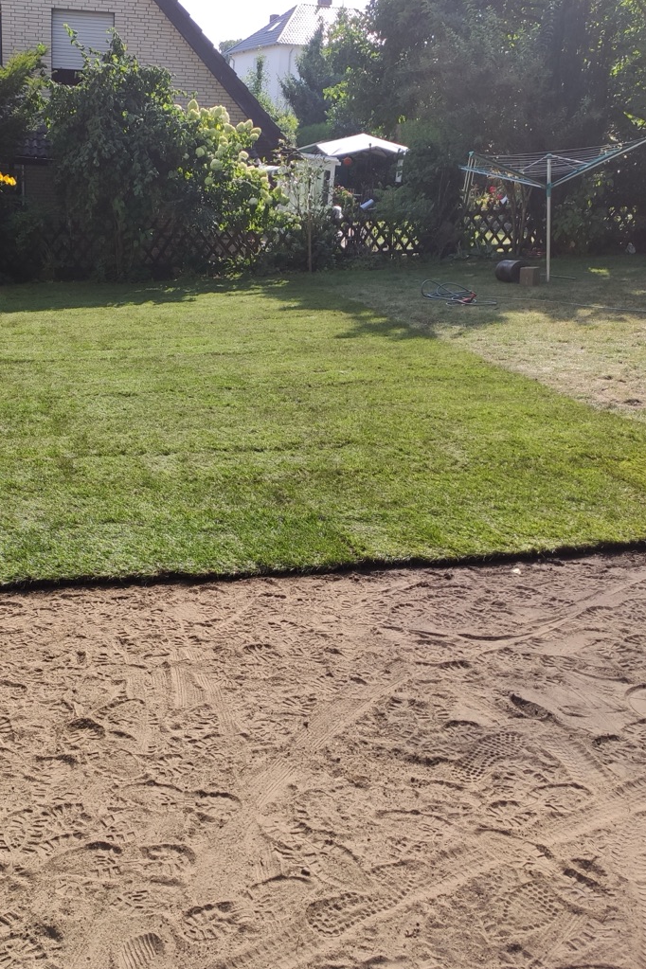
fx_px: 996
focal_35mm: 37
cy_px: 494
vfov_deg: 51.9
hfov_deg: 35.4
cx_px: 186
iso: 112
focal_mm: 4.77
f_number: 1.75
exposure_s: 1/717
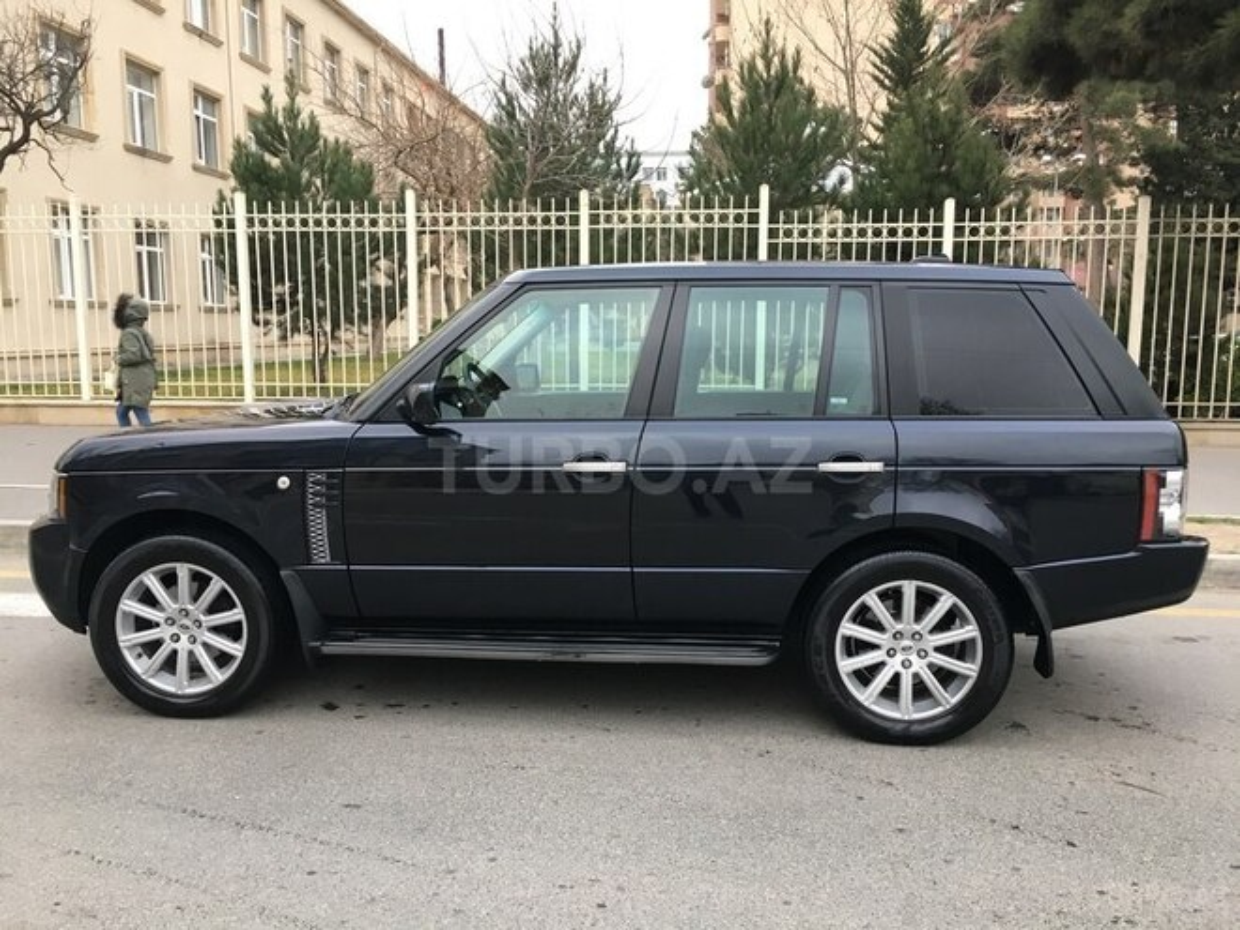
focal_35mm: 29
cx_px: 620
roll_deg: +0.0
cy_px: 465
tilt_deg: -7.7
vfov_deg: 48.2
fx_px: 1039
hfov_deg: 61.7
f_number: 2.2
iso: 32
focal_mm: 4.15
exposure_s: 1/33
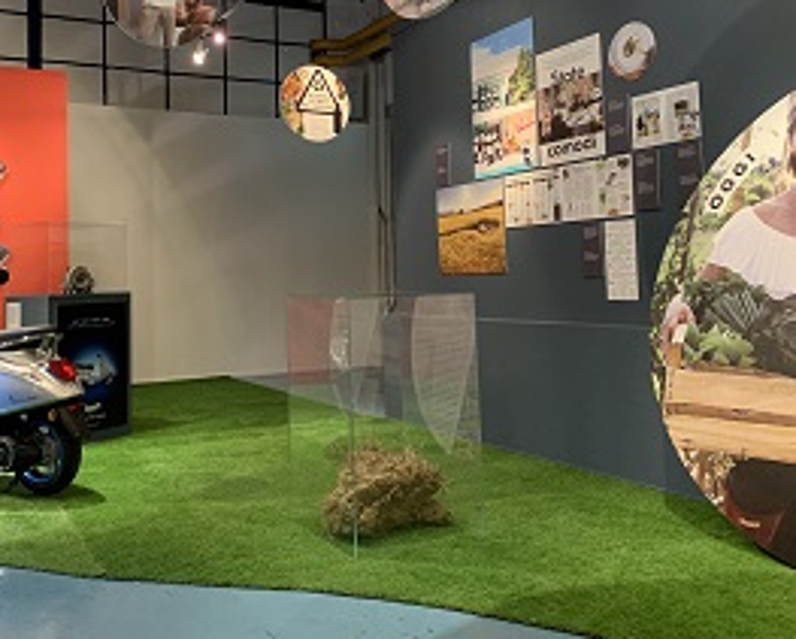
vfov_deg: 41.9
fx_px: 825
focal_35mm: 35
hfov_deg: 50.7
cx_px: 280
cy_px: 235
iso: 320
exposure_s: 1/33
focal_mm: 4.25
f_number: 1.8
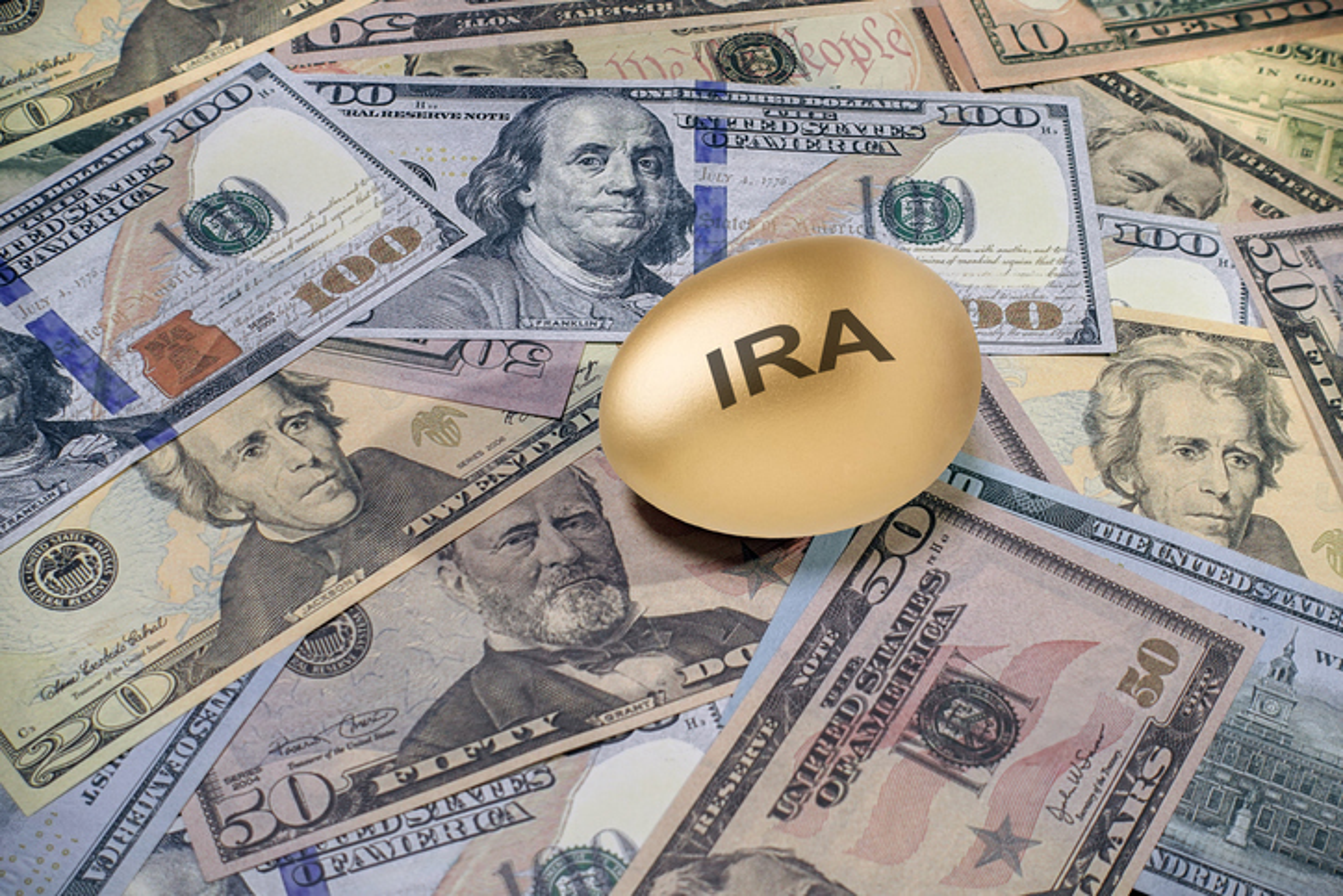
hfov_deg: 28.8
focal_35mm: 70
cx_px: 672
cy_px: 448
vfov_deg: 19.5
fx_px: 2612
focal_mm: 25.7
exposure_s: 1/25
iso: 100
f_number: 6.3
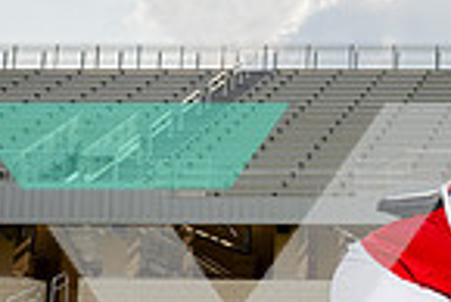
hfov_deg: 16.9
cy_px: 269
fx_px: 1304
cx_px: 756
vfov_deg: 13.1
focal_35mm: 104
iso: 100
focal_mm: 25
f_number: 8
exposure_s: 1/250
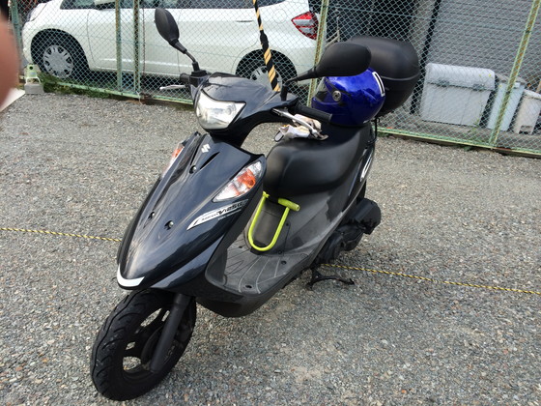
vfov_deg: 46.8
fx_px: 469
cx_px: 270
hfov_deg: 60.0
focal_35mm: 30
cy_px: 203
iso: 32
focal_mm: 4.12
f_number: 2.2
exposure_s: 1/167
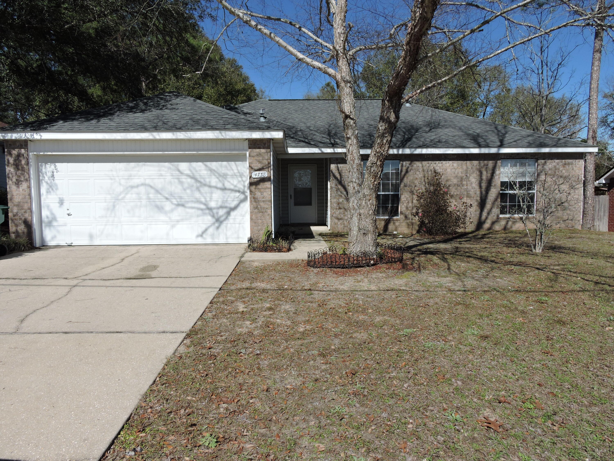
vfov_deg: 56.8
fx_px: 426
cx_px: 307
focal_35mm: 24
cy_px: 230
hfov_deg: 71.6
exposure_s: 1/1250
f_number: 3.8
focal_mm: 4.3
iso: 100
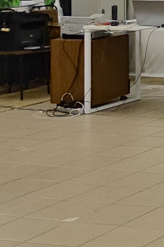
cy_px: -74
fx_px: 813
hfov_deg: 9.4
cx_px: 469
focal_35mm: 119
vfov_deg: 16.3
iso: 886
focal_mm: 5.59
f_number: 1.88
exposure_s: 1/50
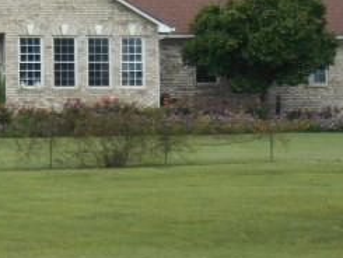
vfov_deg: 4.4
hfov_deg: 5.8
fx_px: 3371
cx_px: -15
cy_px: 108
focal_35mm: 340
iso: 160
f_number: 6.5
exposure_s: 1/250
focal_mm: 23
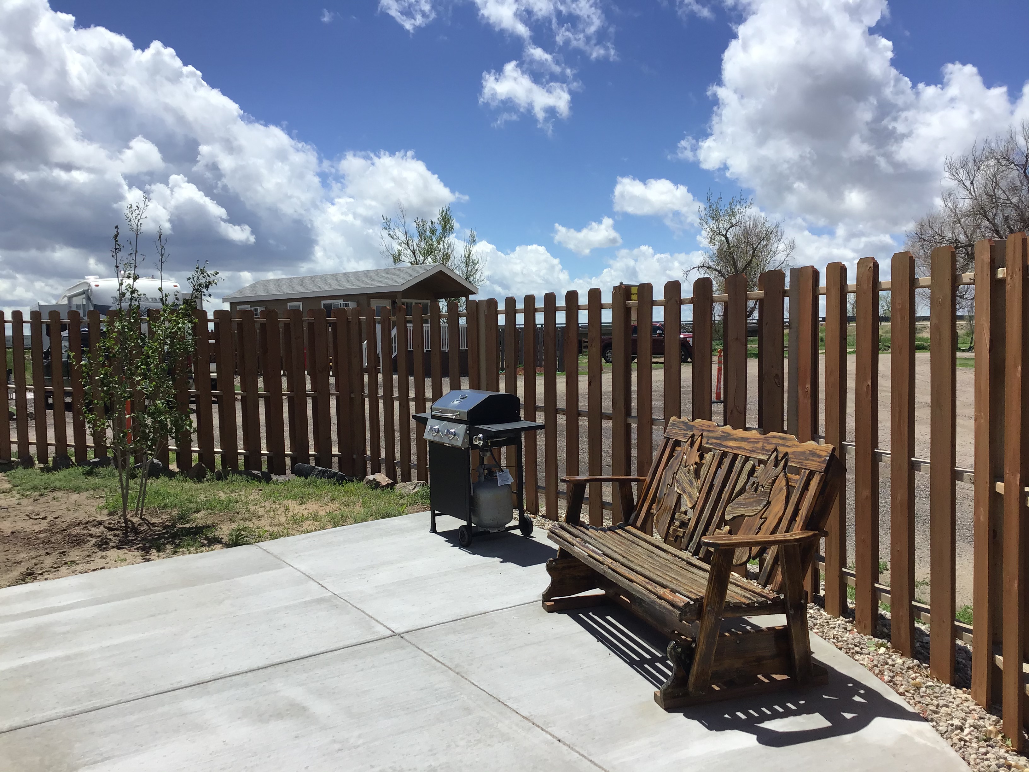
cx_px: 514
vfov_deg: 45.4
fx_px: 922
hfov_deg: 58.4
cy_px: 386
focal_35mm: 31
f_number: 2.4
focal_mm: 3.3
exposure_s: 1/2146
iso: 25
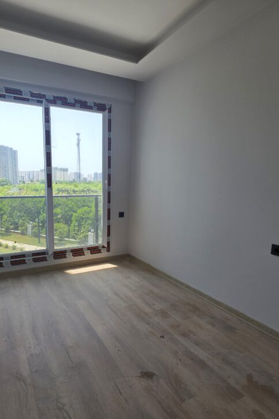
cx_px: 102
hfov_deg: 63.5
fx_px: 221
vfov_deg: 86.9
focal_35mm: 19
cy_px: 218
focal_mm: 2.2
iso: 40
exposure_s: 1/535
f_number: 1.9
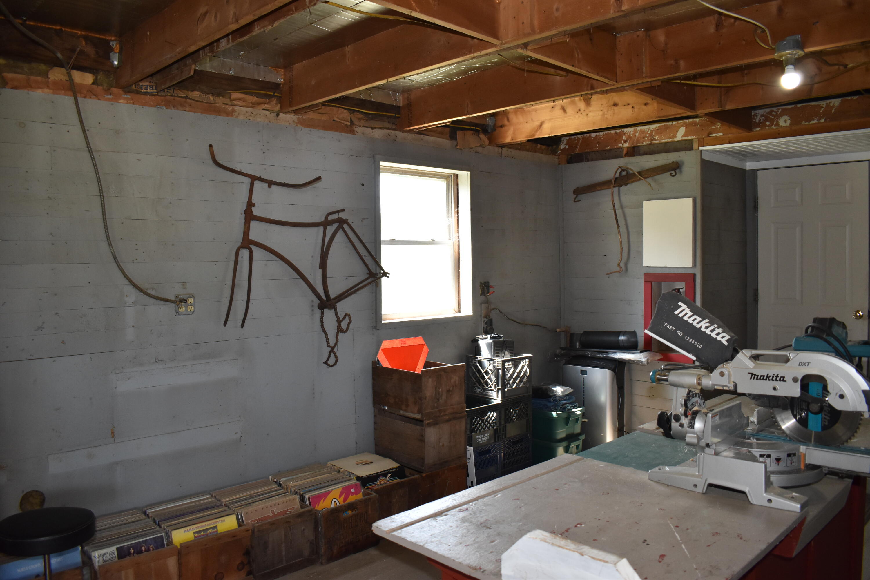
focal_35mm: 27
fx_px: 652
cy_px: 290
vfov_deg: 47.9
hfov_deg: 67.4
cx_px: 435
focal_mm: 18
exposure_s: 1/160
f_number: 4
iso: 800
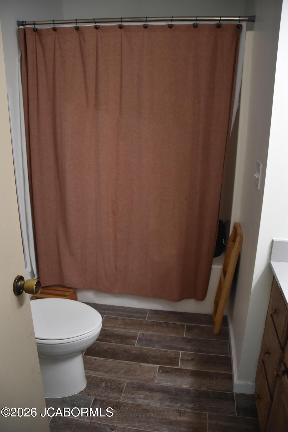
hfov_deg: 47.9
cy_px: 216
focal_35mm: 27
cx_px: 144
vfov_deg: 67.4
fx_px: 324
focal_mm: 18
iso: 800
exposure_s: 1/60
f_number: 3.5
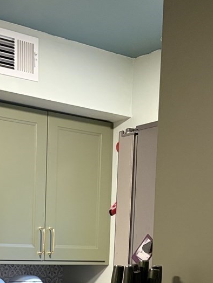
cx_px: -23
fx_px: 623
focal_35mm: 76
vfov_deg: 23.2
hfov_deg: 18.6
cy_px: 350
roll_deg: -0.5
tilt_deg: -6.9
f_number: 1.6
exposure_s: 1/60
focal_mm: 5.96
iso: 320
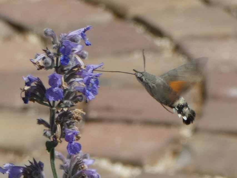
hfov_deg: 12.0
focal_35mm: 164
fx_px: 1123
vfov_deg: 9.1
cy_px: 89
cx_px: 118
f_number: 5.4
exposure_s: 1/200
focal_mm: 29.5
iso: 80
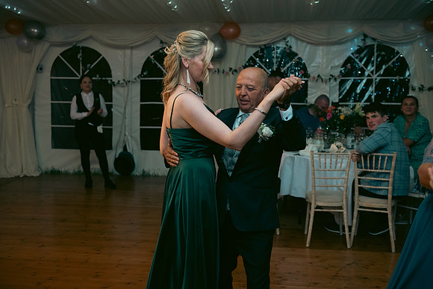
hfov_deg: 46.4
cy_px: 144
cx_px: 216
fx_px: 505
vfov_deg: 31.9
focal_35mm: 42
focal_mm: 42
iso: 800
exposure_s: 1/160
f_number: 3.5
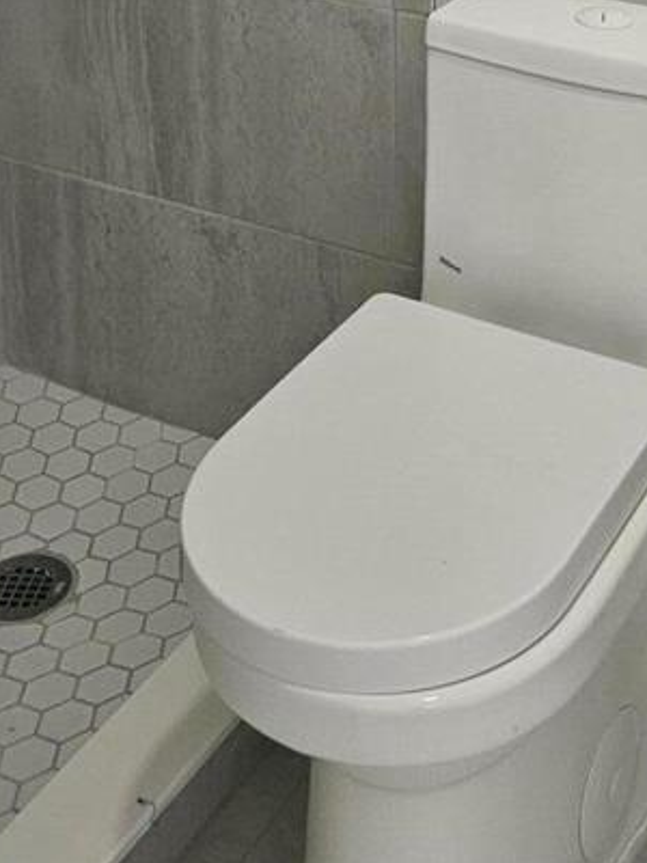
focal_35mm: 69
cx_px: 537
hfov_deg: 21.0
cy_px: -268
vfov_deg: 24.5
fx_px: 1720
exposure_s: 1/359
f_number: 1.8
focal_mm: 5.4
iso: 320
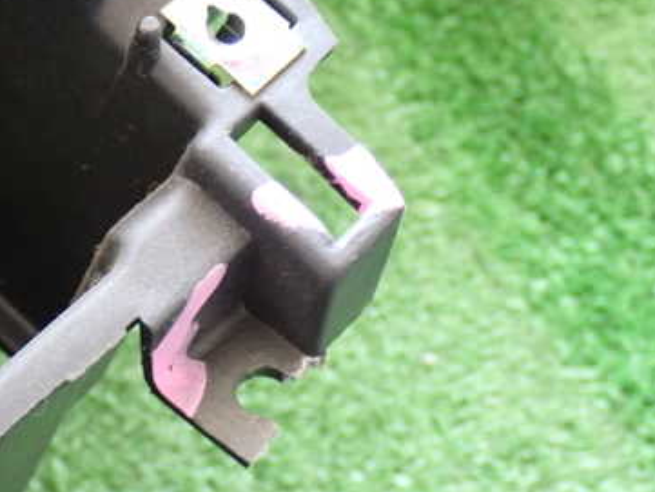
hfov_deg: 18.9
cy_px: 251
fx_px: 1950
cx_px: 165
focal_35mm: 103
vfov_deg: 14.4
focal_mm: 11.09
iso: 800
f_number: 3.6
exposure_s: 1/40
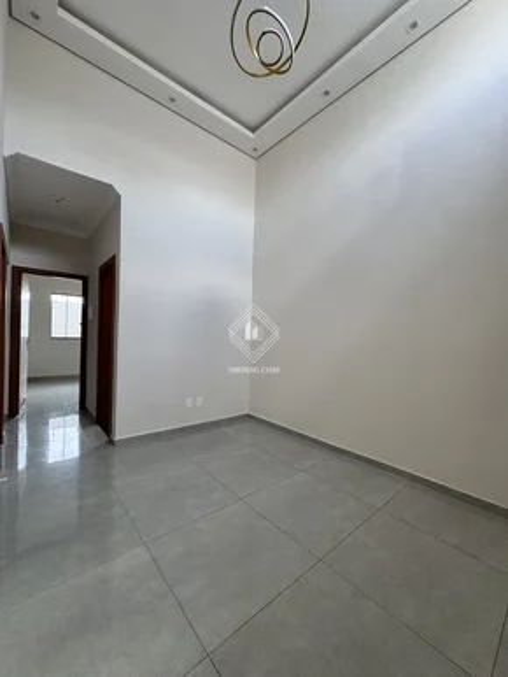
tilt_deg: +0.3
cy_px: 338
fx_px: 274
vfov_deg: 102.0
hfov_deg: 85.7
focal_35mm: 14
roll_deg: -1.2
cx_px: 254
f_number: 2.2
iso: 80
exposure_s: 1/99
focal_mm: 2.22
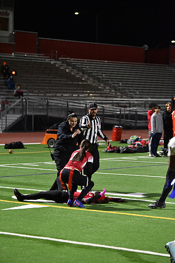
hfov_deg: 11.2
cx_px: 88
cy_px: 132
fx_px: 890
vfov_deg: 16.8
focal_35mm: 122
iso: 6400
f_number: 2.8
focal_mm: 122
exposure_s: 1/640
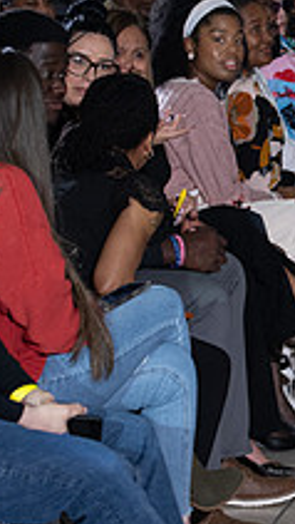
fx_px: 3275
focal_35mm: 236
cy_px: 192
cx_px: 682
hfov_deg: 5.0
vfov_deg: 9.1
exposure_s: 1/160
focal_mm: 82
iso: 1250
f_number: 5
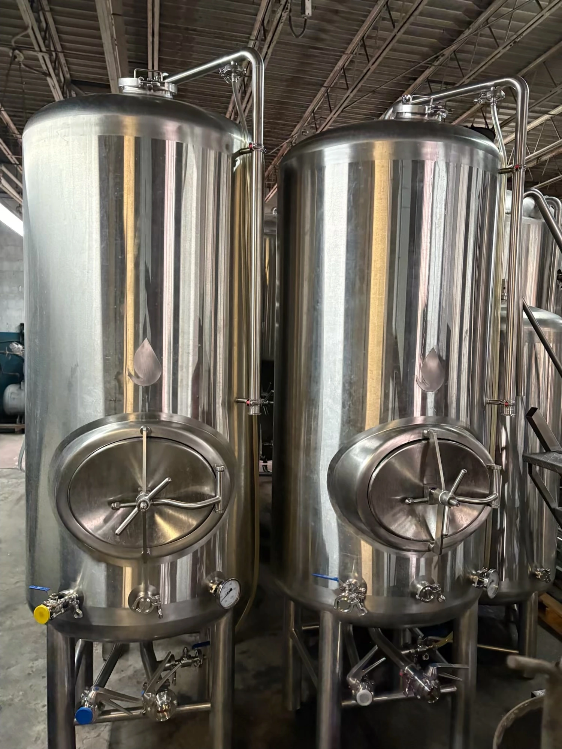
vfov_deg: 67.3
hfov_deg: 53.1
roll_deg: -0.5
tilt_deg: -3.2
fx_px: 563
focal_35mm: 26
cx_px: 281
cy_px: 374
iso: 500
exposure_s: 1/40
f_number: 1.6
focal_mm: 5.96
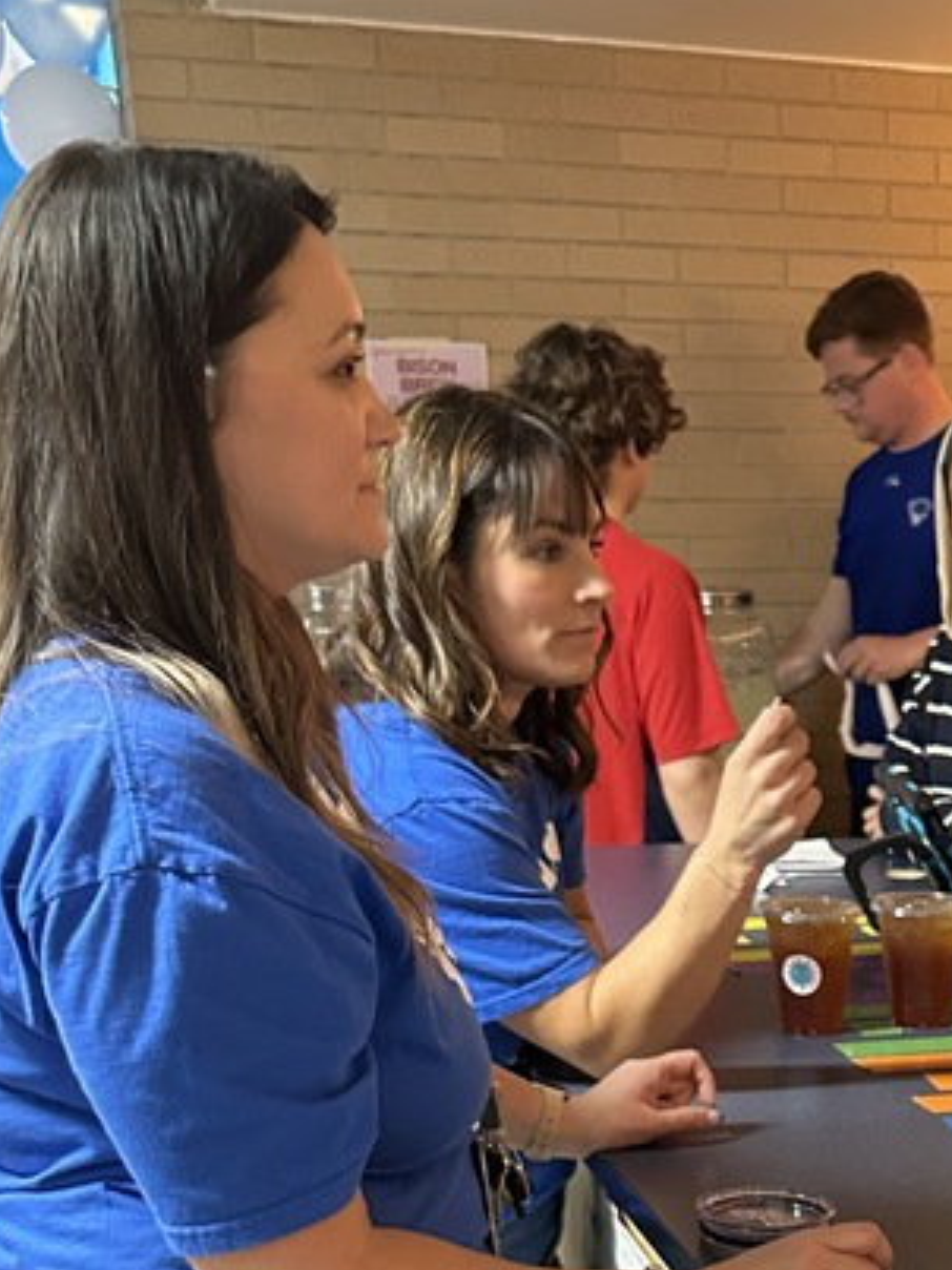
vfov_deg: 29.1
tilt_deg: -20.7
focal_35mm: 61
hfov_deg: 22.7
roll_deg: +0.0
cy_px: 1346
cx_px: 1043
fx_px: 2238
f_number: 1.78
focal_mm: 6.86
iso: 640
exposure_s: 1/40
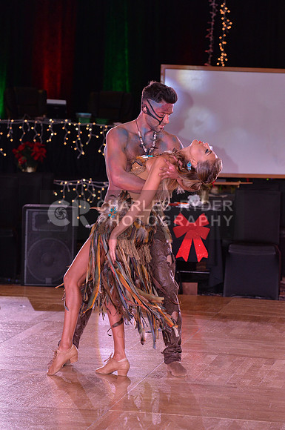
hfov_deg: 8.8
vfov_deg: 13.3
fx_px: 1846
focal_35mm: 155
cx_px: 142
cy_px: 215
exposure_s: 1/250
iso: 2000
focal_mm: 155
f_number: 6.3
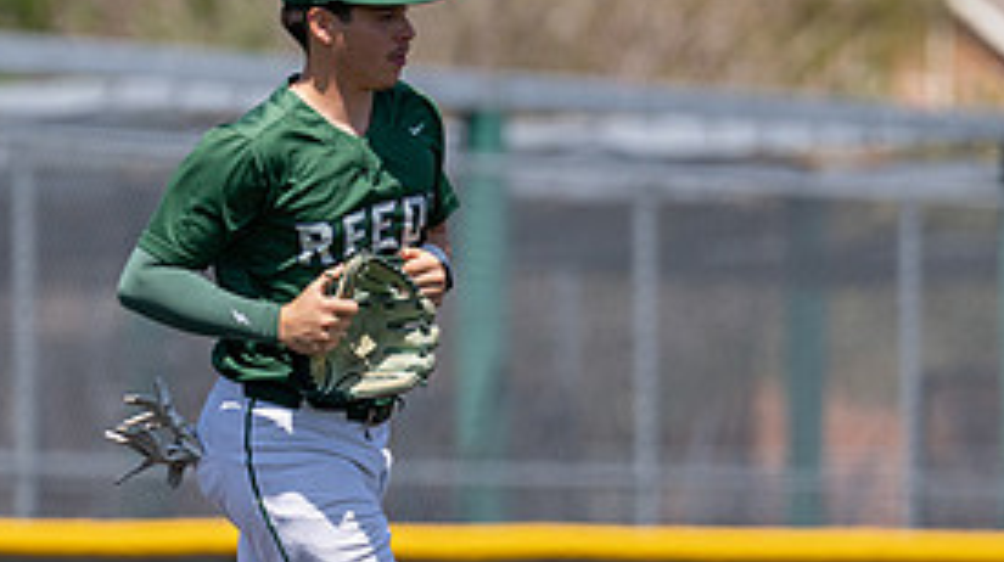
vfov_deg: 2.3
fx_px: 14201
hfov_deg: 4.0
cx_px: 323
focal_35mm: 534
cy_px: 378
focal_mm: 200
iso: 100
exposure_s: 1/2500
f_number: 2.8
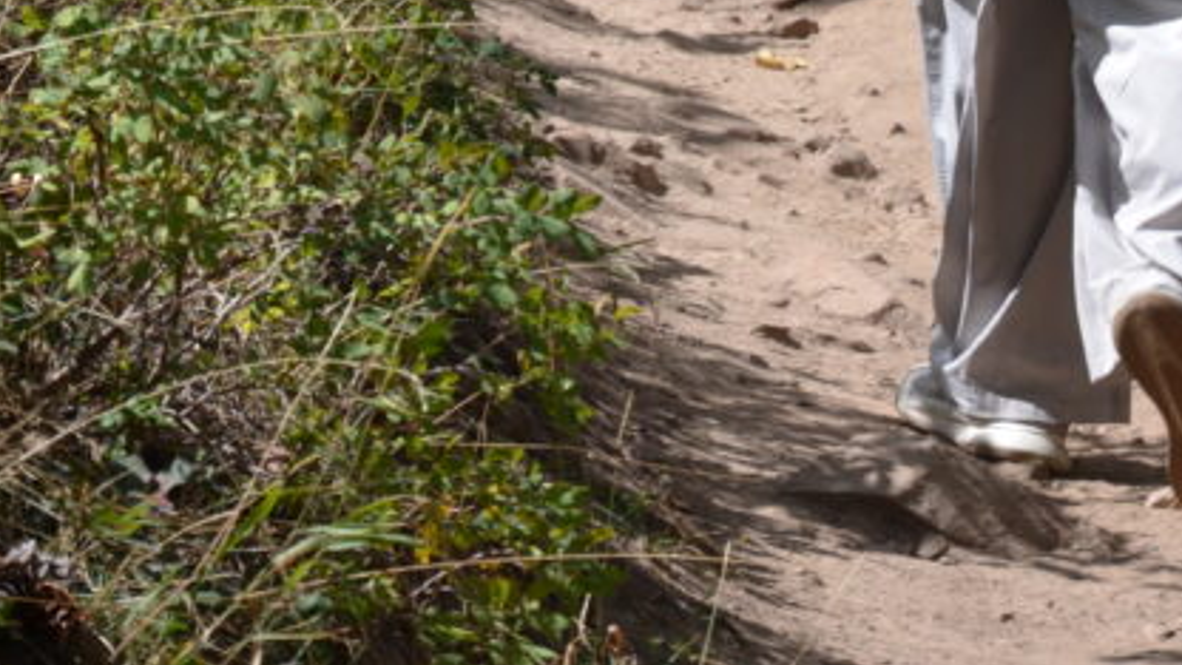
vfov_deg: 3.0
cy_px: -631
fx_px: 12702
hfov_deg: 5.3
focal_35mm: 405
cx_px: 759
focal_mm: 105
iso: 125
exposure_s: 1/250
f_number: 8
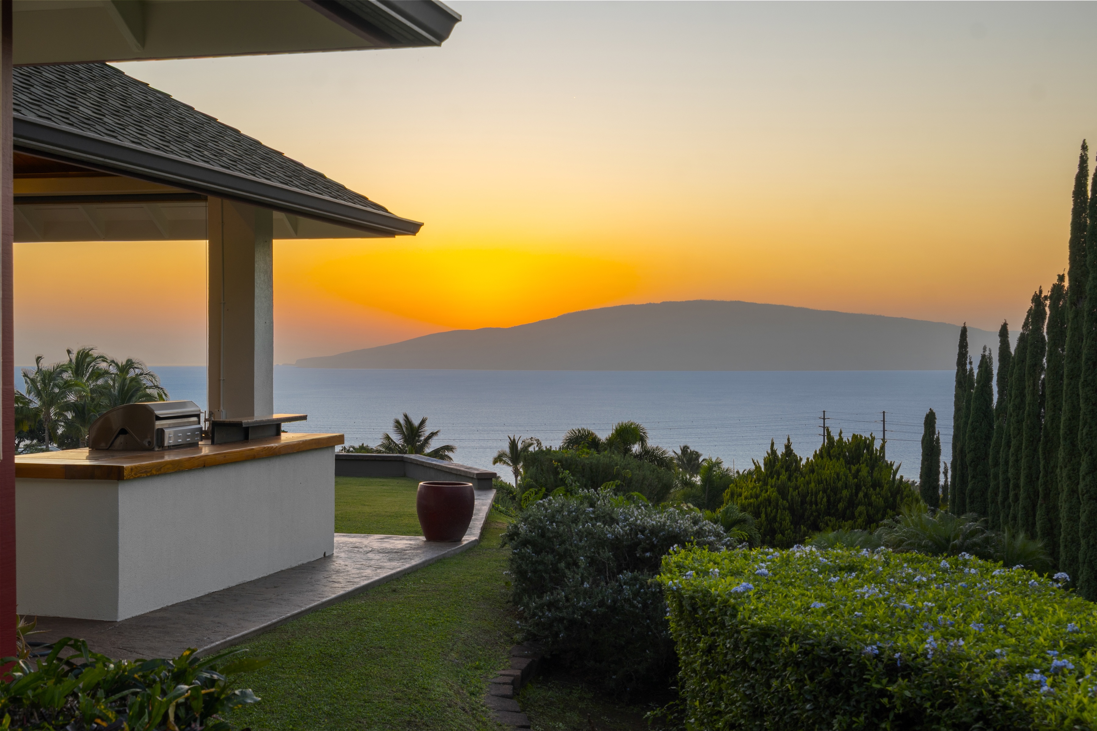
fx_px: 1584
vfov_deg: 26.0
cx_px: 548
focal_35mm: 52
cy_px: 366
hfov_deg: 38.2
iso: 100
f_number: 8
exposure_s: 1/15
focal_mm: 35
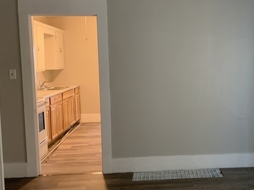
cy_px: 90
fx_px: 323
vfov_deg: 32.8
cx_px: 183
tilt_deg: -3.8
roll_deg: +1.4
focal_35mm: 44
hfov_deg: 42.0
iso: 400
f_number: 1.8
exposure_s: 1/40
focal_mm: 4.25
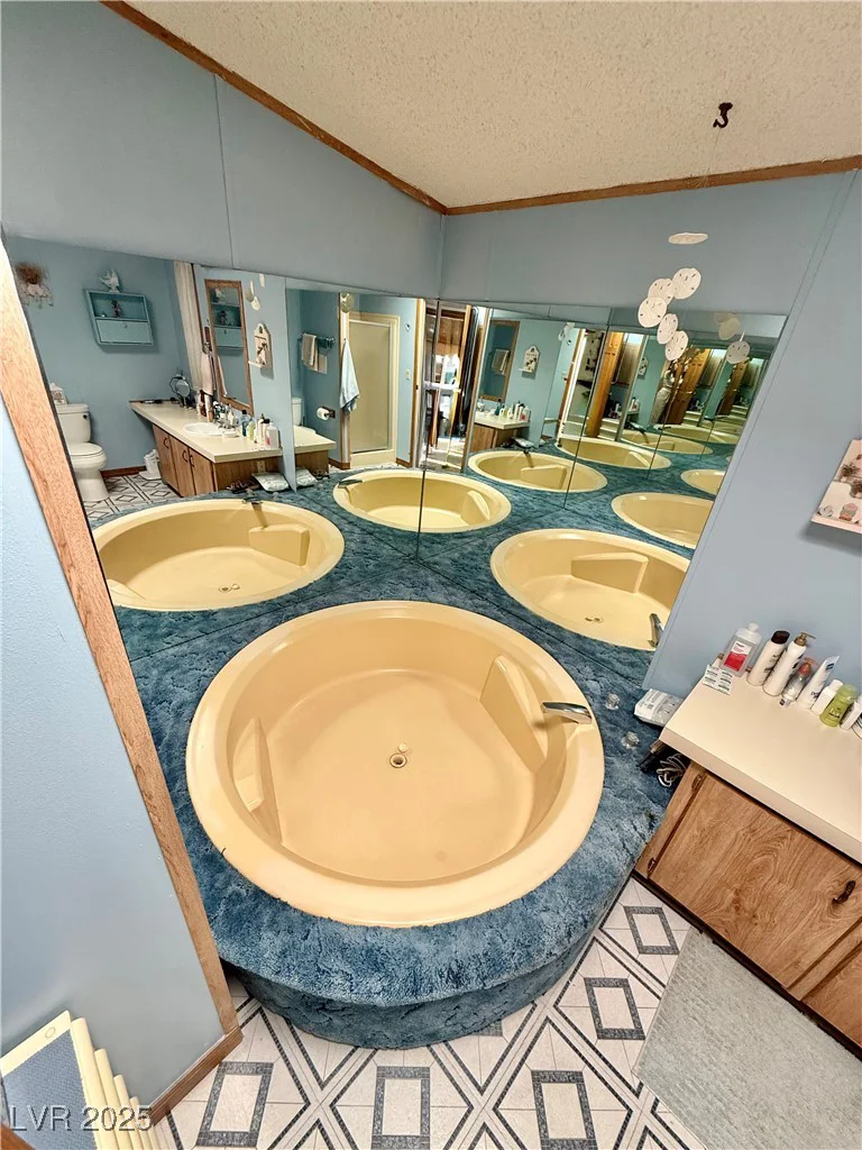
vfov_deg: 102.1
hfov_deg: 85.7
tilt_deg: -28.6
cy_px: 575
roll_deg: -4.5
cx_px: 431
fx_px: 465
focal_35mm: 14
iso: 160
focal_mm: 2.22
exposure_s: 1/99
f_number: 2.2
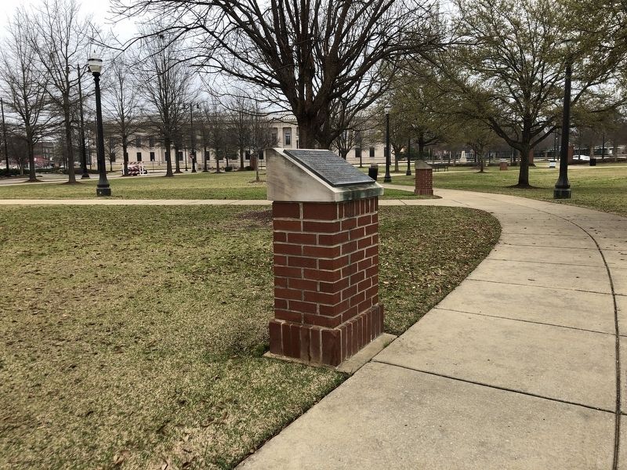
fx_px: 507
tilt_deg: -5.4
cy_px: 235
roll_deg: +1.8
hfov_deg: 63.4
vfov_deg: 49.7
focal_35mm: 28
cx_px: 314
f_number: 1.8
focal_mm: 4
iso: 20
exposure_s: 1/311
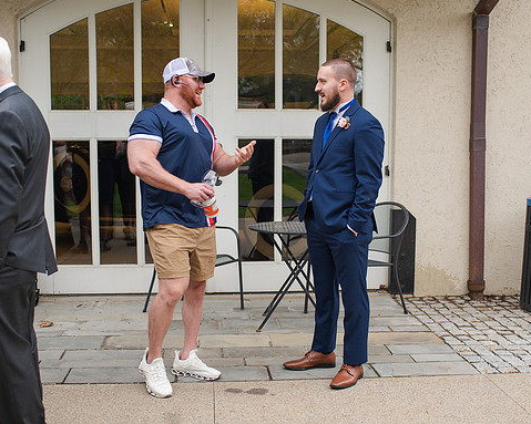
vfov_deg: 32.7
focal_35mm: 46
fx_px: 723
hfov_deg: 40.3
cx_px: 259
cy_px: 216
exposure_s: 1/400
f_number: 3.2
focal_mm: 35
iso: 320
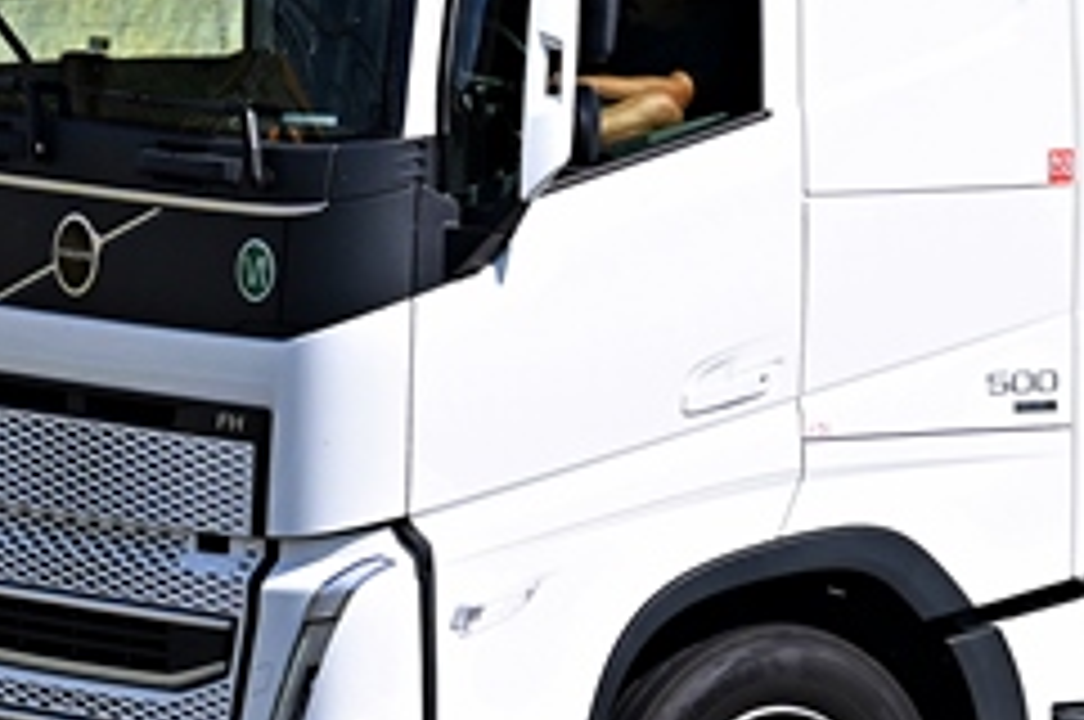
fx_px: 20227
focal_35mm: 673
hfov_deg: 3.1
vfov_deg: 2.0
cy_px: 88
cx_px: 900
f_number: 5.3
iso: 160
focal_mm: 135
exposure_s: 1/1000
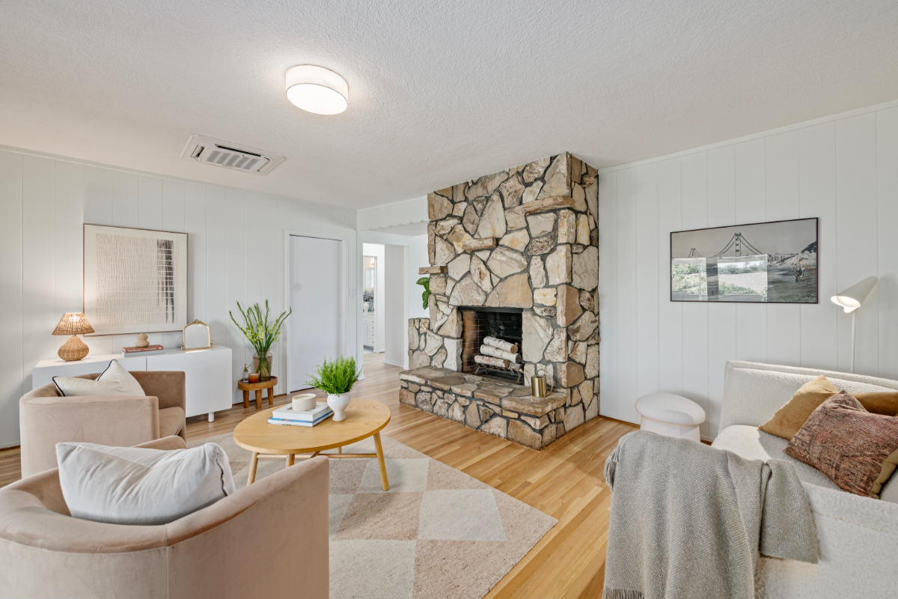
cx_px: 449
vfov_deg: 81.2
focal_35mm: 14
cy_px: 300
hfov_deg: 104.3
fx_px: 349
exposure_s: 1/2.5
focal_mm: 14
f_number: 9
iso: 200
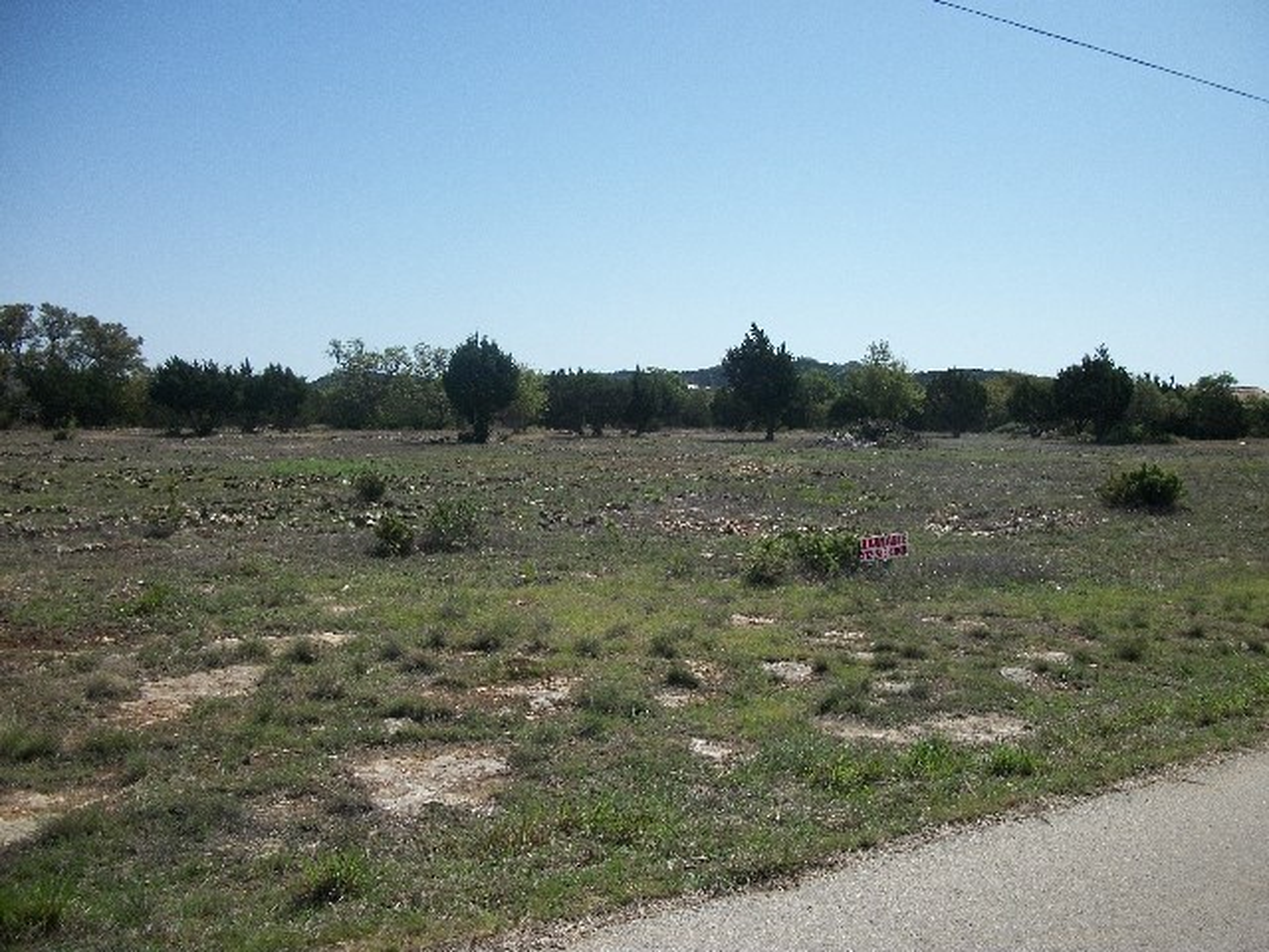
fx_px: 1173
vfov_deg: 44.2
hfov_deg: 56.8
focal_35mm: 32
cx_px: 634
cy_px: 476
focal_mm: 5.7
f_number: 8.8
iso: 80
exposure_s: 1/250
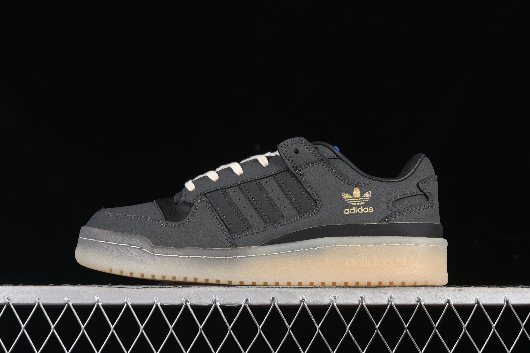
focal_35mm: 75
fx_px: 1104
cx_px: 265
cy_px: 176
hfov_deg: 27.0
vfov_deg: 18.2
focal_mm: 50
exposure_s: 1/60
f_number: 7.1
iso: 160
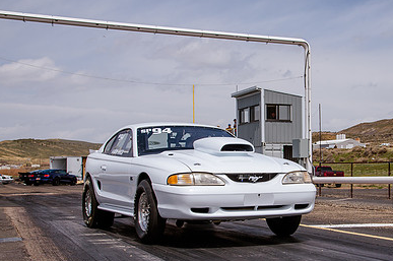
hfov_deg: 33.2
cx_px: 252
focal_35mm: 60
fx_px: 654
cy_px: 152
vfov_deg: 22.5
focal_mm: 40
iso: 200
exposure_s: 1/500
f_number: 10
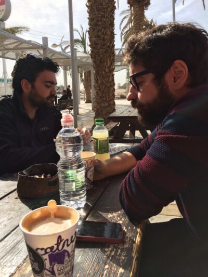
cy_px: 138
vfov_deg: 60.0
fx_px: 240
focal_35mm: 30
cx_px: 104
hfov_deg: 46.8
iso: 40
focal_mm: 4.12
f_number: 2.2
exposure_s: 1/2160
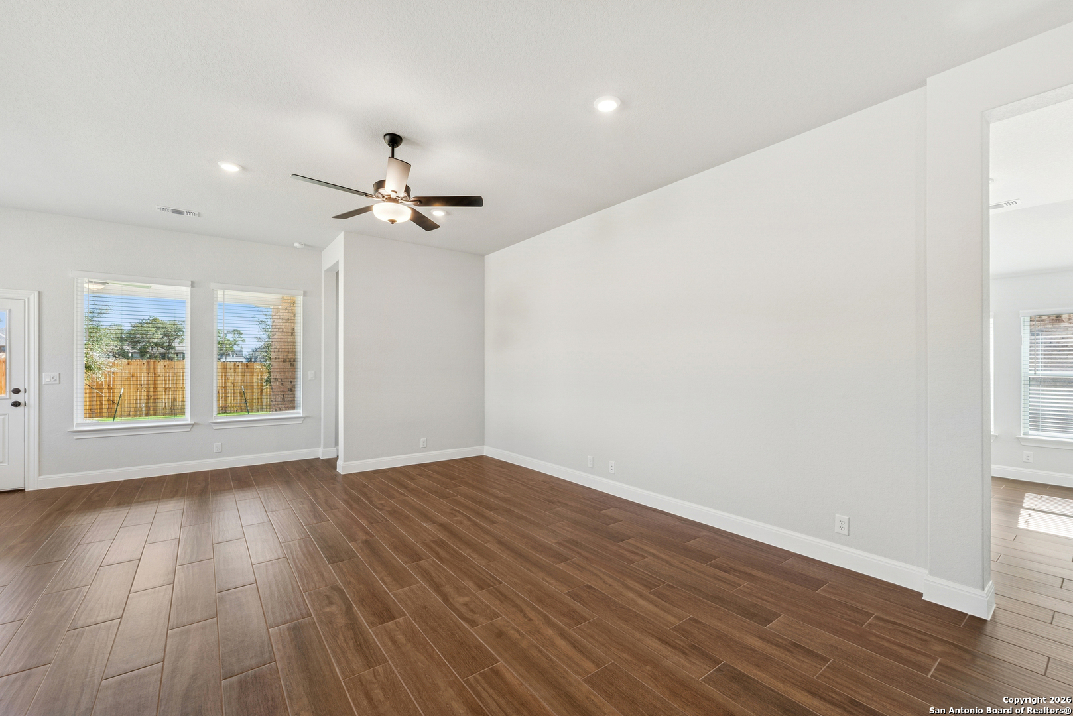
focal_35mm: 15
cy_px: 358
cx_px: 536
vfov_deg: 78.5
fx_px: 438
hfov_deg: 101.5
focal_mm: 14.7
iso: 100
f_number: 14
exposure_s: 1/2.5
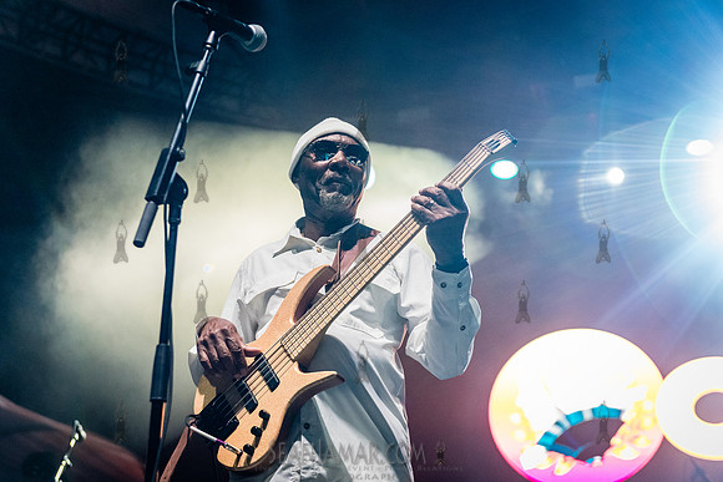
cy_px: 241
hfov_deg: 32.4
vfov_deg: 21.9
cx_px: 362
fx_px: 1245
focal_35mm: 62
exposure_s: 1/640
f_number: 3.5
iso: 6400
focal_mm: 62
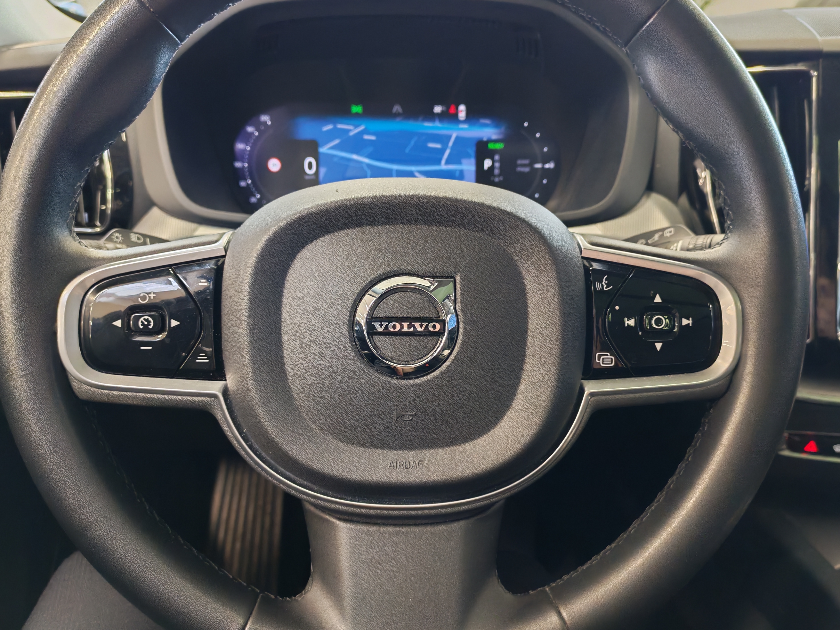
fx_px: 752
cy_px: 315
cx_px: 420
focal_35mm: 31
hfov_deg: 58.4
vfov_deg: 45.4
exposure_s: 1/50
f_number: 1.9
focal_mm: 6.12
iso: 1600
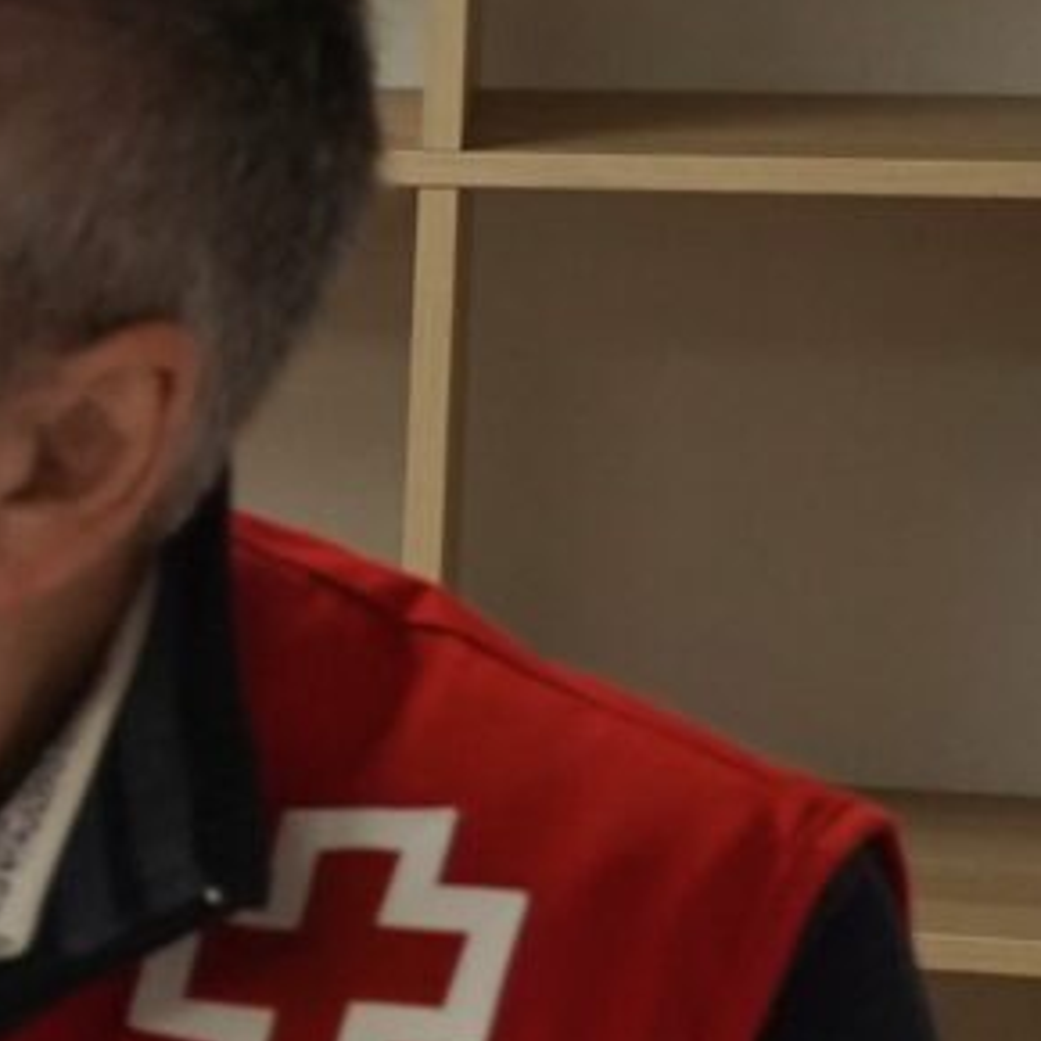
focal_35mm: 180
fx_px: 6124
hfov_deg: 7.3
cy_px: 443
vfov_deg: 9.7
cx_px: -3022
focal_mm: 24
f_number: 4
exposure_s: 1/200
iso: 1250
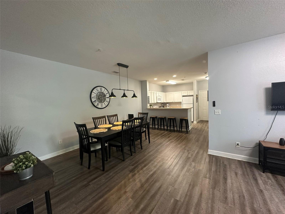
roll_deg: +1.5
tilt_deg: -2.3
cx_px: 142
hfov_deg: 102.1
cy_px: 107
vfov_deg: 85.7
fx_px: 115
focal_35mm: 14
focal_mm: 2.22
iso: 250
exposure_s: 1/60
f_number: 2.2
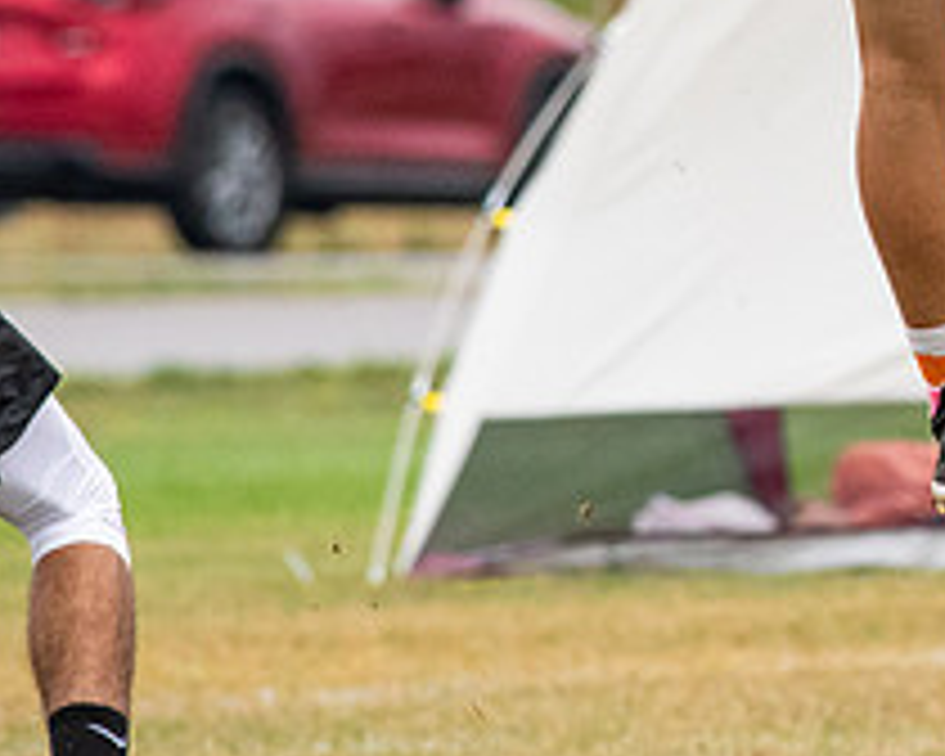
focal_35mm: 1378
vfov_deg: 1.1
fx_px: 38540
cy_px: -168
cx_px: 1538
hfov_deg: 1.4
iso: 1600
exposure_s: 1/3200
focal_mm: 300
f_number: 6.3
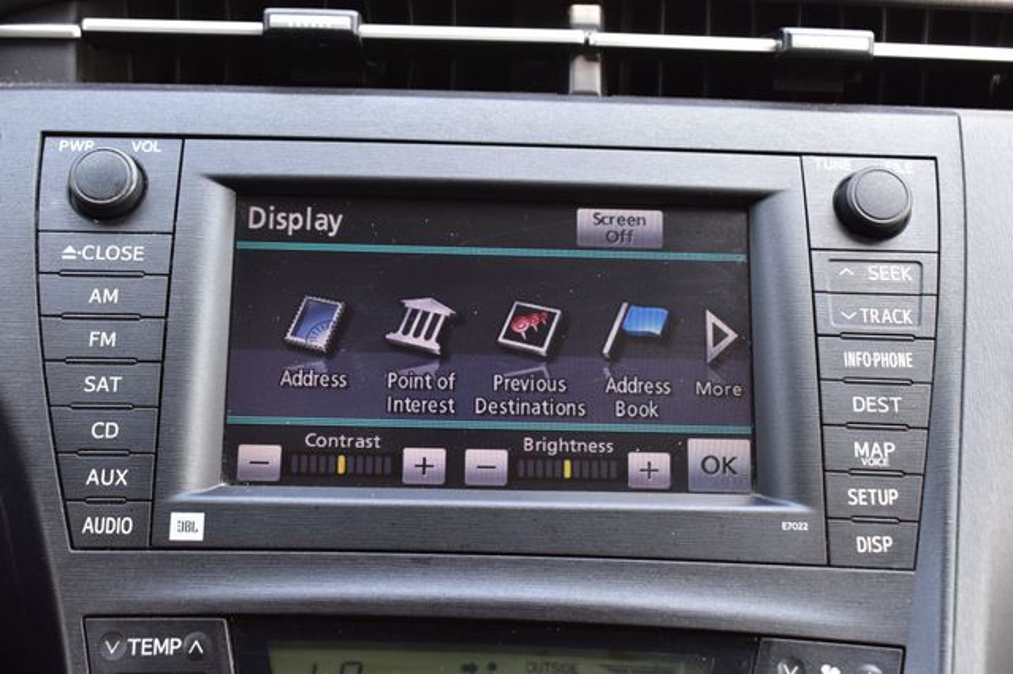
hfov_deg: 37.9
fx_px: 1476
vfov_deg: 25.7
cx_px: 506
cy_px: 337
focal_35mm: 52
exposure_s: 1/50
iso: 400
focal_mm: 35
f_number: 8
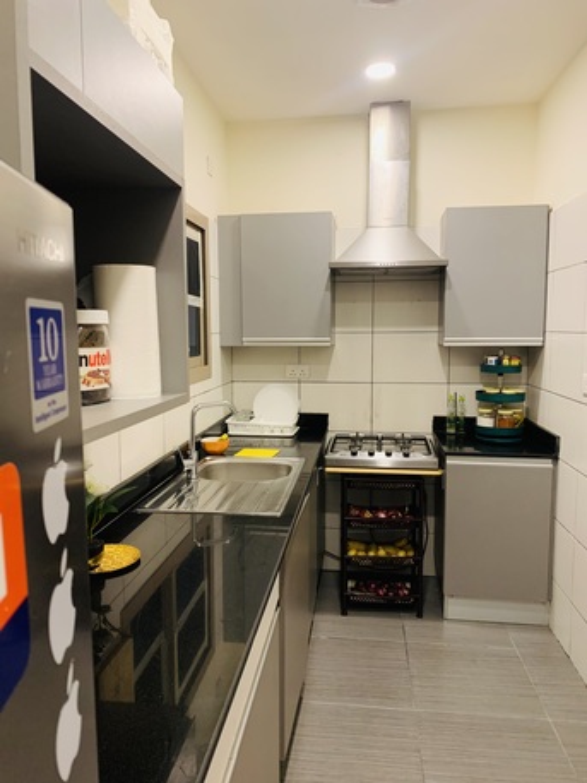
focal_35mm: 26
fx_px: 588
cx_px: 294
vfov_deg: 67.3
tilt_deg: -5.7
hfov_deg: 53.1
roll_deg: -0.2
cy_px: 392
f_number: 1.8
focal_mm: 4.25
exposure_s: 1/60
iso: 250
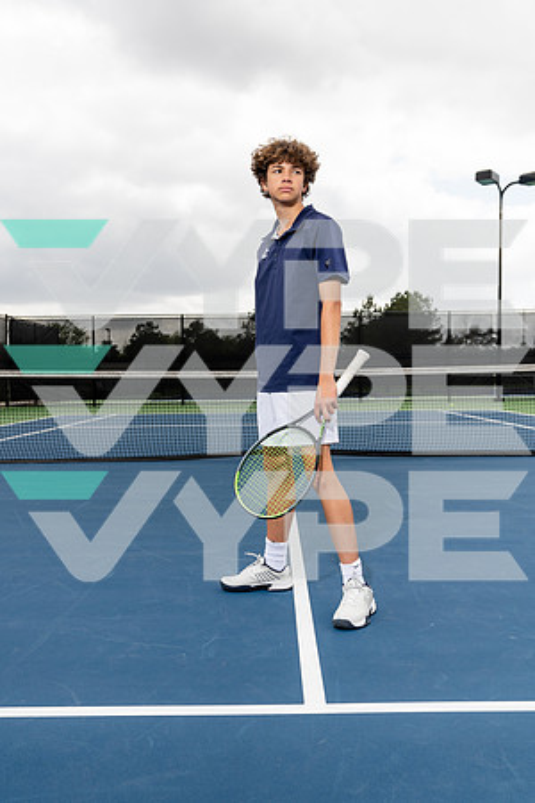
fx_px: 780
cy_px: 402
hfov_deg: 37.9
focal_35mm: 35
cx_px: 268
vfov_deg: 54.4
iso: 100
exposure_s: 1/250
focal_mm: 35
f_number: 5.6
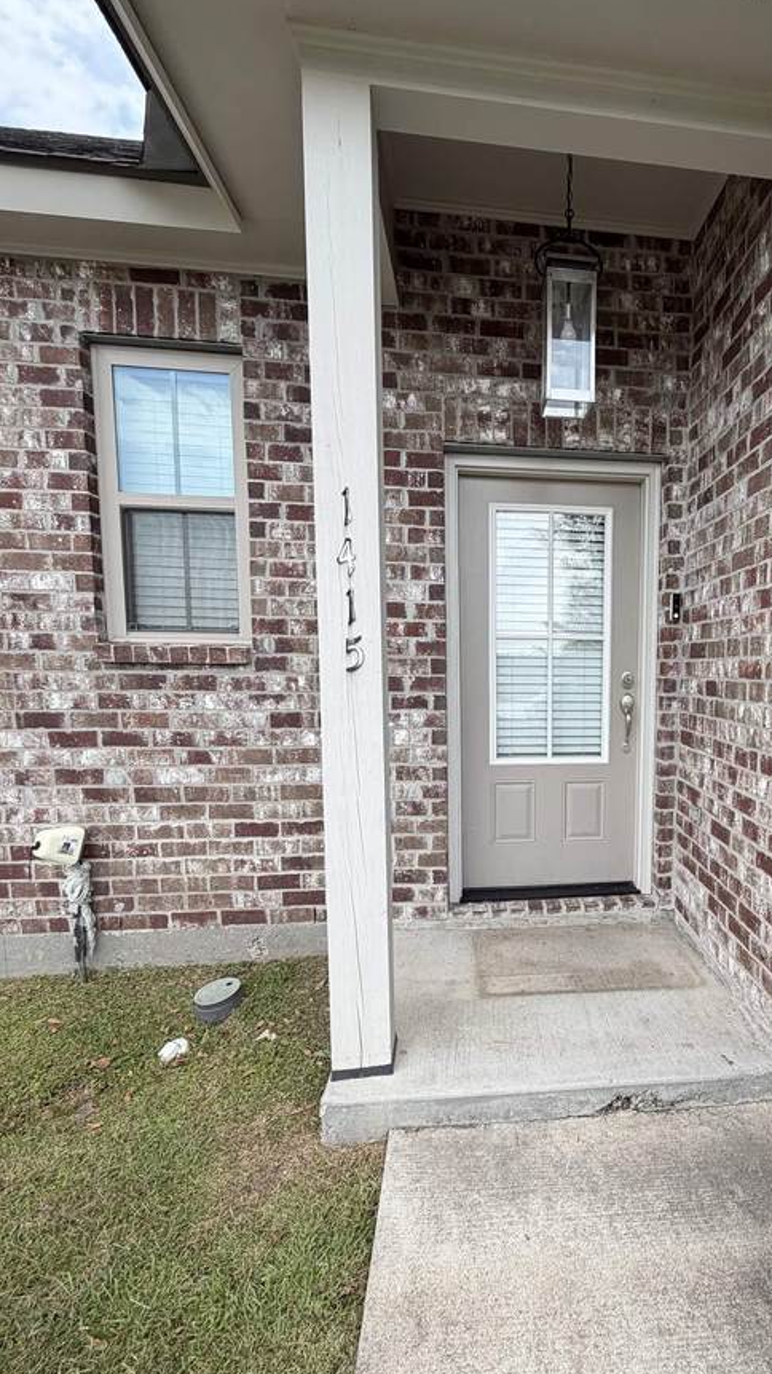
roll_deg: +1.0
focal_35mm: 17
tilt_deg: -6.6
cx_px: 547
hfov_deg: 61.4
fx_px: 619
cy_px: 732
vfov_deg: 95.8
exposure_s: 1/549
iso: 40
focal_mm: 2.22
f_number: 2.2
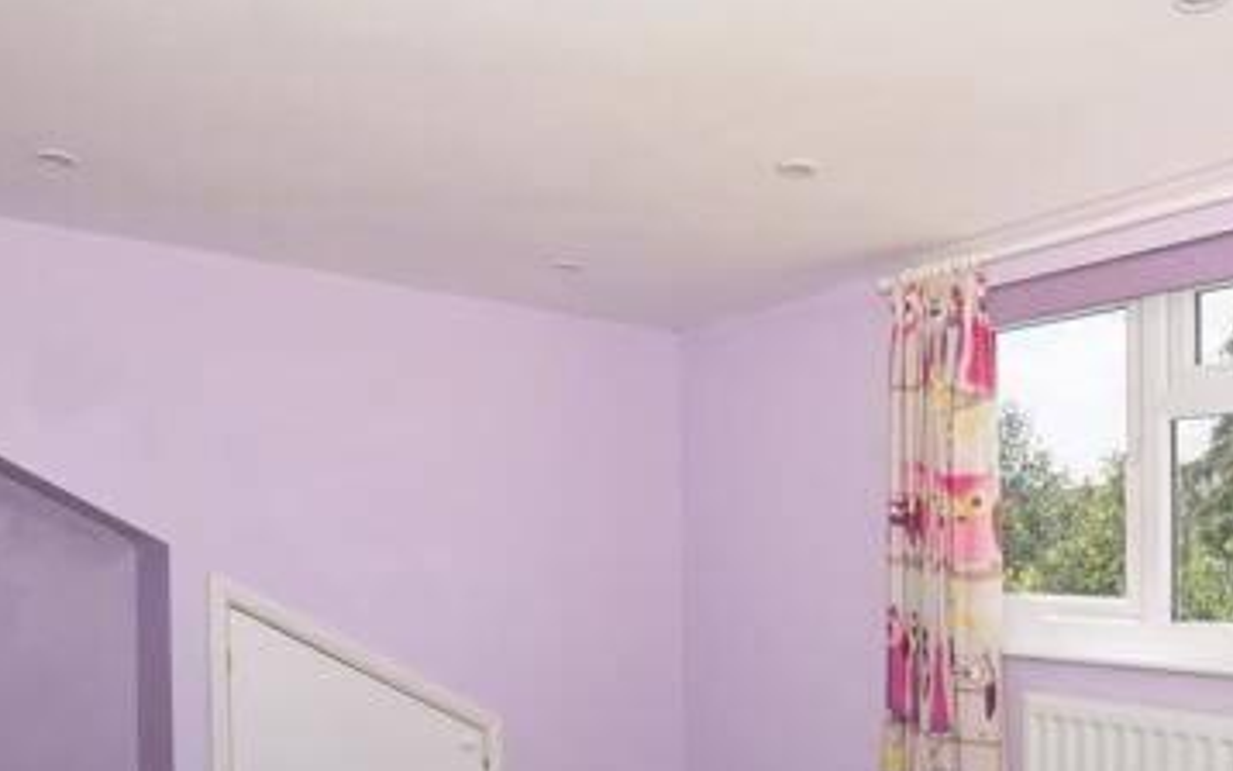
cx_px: 727
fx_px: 941
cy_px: 552
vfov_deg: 43.5
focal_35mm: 28
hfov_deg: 65.9
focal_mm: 10
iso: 400
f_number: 18
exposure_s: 1/200
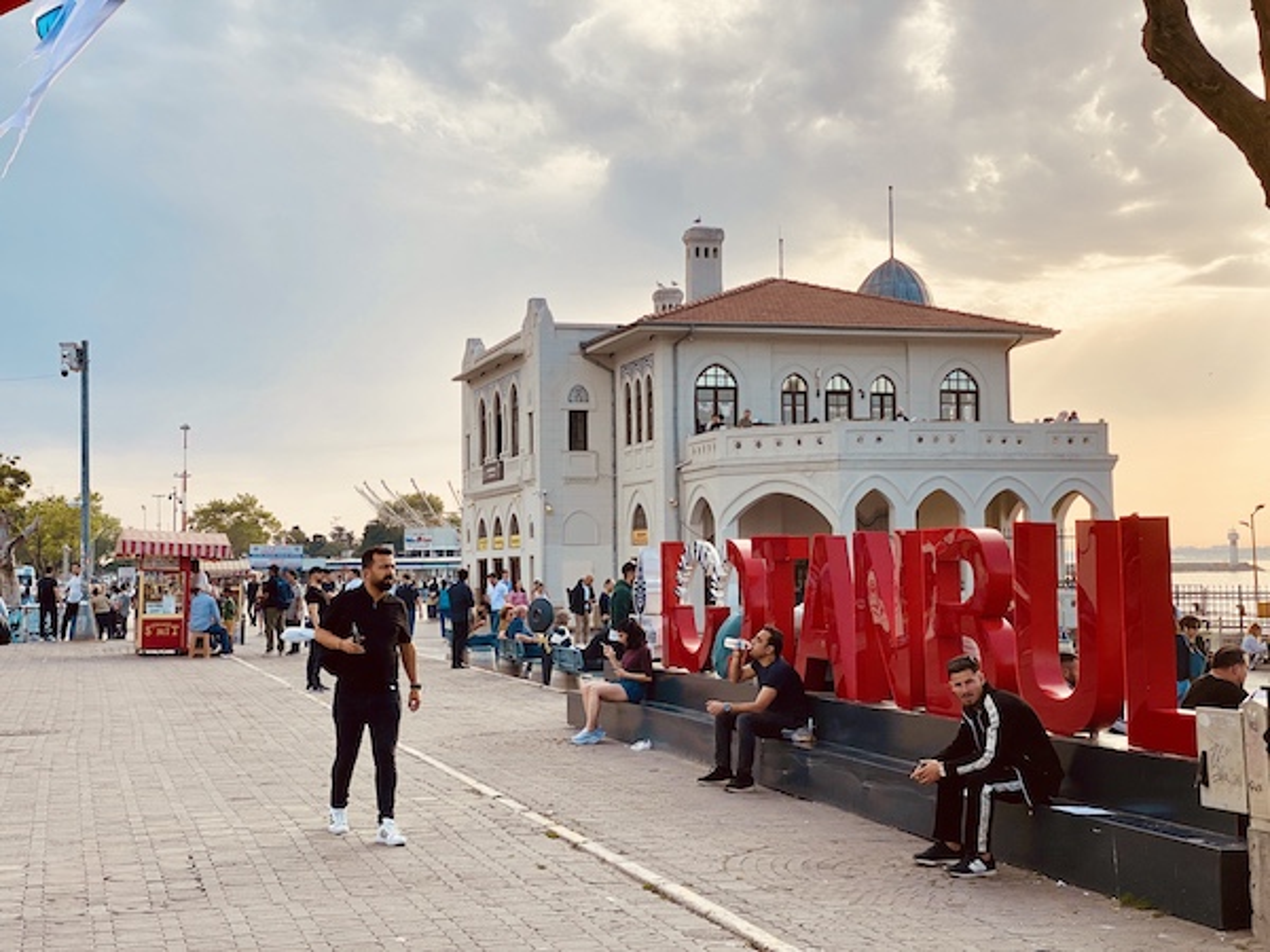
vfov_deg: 28.0
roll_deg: +0.4
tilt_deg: +2.8
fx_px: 1908
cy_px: 476
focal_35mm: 52
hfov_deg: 36.8
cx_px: 635
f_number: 2
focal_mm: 6
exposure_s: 1/1170
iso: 20
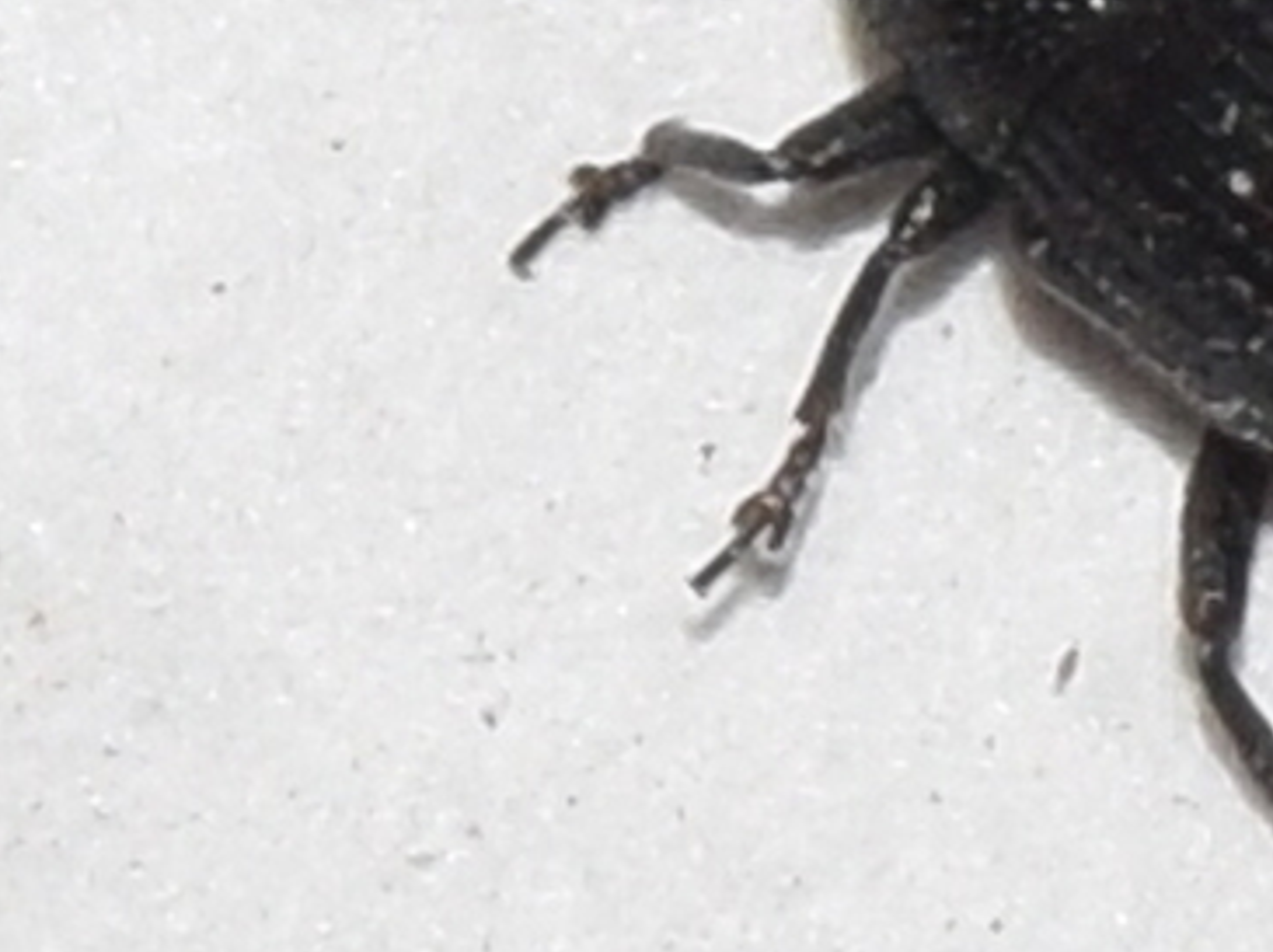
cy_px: 98
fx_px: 19618
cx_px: 1200
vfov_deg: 2.8
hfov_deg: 3.7
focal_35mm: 534
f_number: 13
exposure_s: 1/160
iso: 400
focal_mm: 140
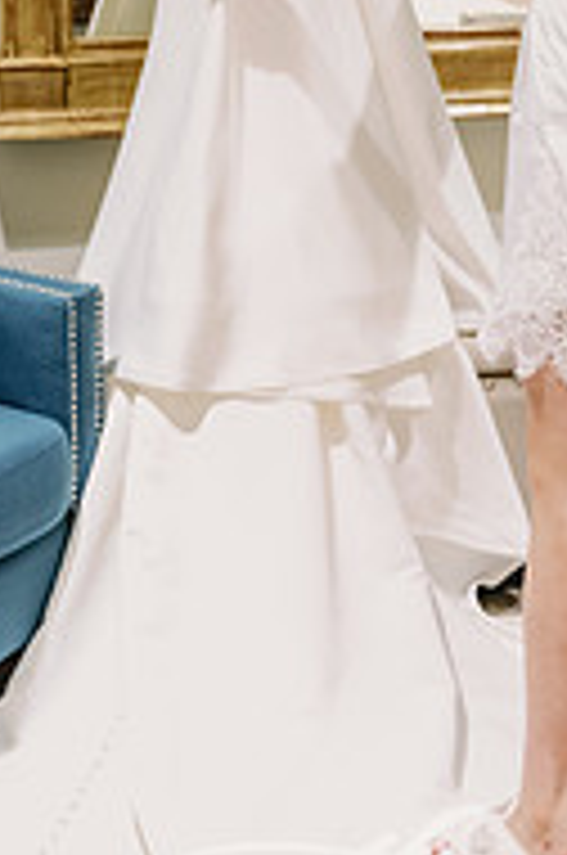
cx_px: 351
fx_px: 1660
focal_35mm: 70
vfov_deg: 28.0
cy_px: 108
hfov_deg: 19.4
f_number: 2.8
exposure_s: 1/200
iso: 1250
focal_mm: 29.5
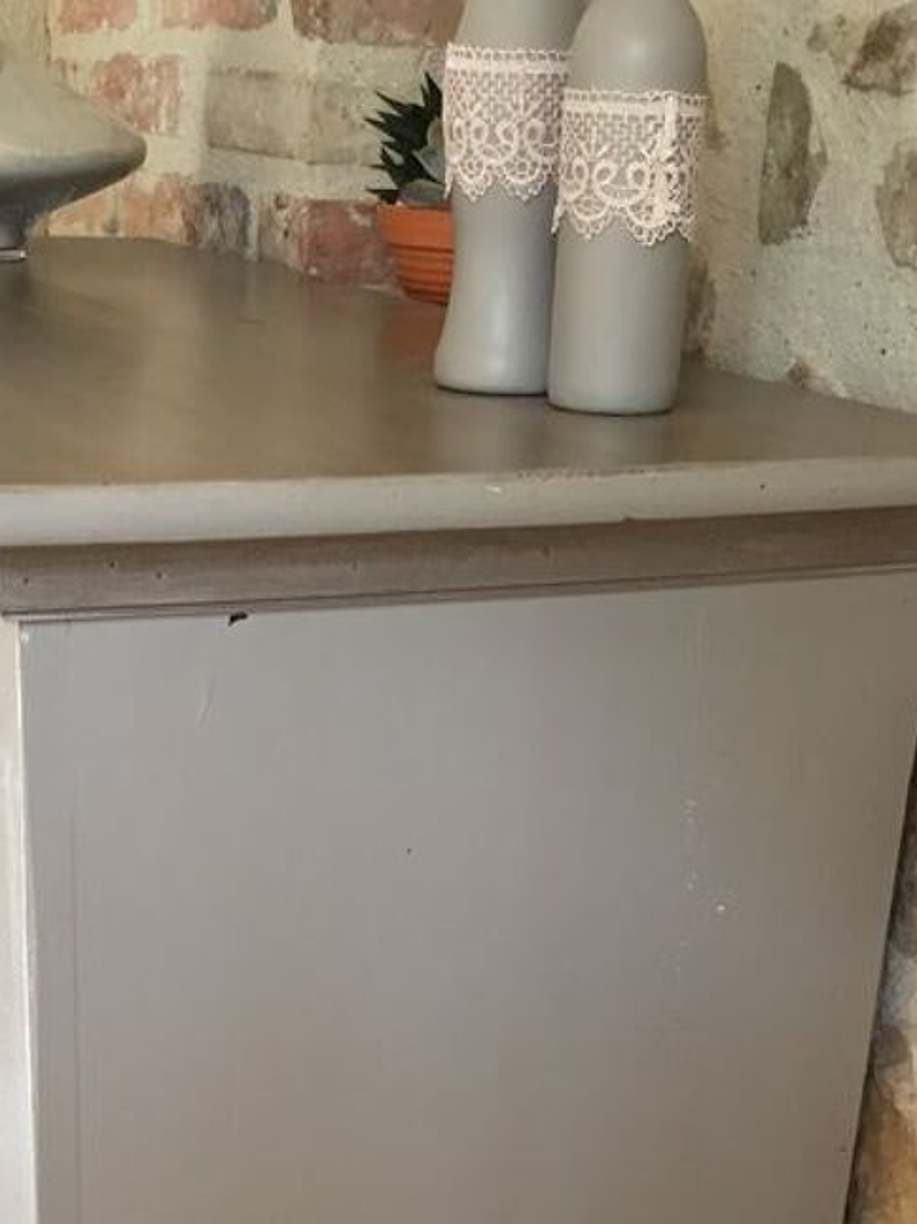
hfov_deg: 22.9
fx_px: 2262
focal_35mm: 64
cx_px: 354
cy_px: 1202
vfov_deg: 28.5
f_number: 2.4
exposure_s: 1/33
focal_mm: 3.3
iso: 64
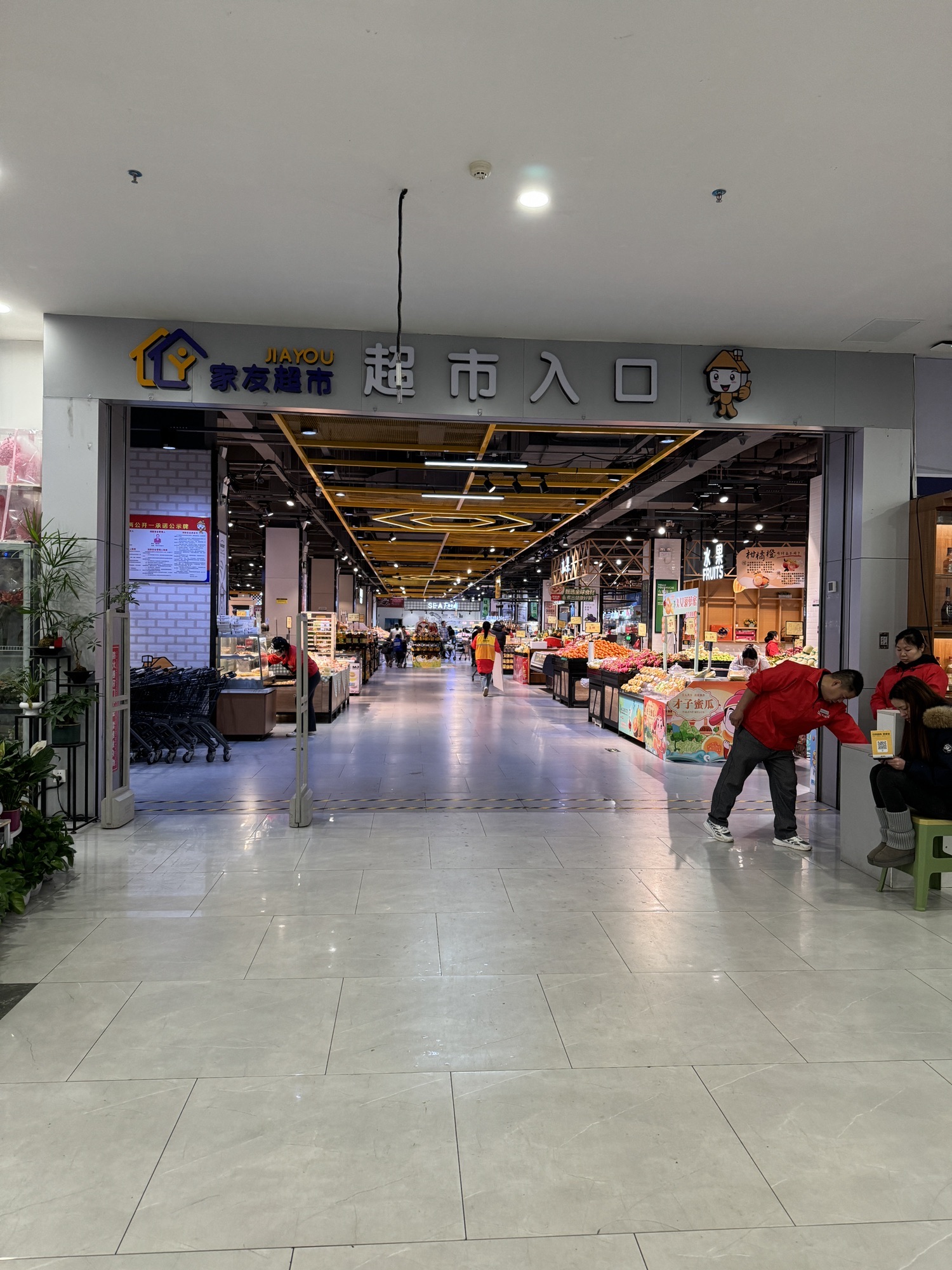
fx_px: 880
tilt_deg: +0.9
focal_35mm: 24
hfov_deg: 56.8
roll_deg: -0.5
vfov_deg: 71.6
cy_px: 635
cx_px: 476
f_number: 1.78
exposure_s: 1/100
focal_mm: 6.76
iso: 200
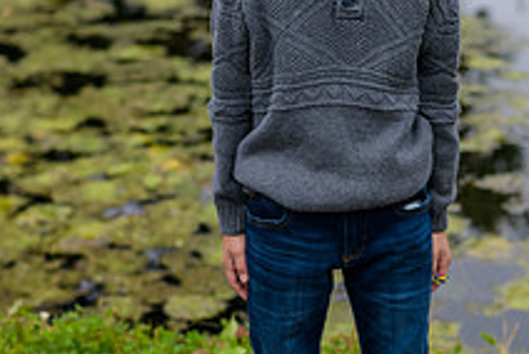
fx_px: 1560
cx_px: 347
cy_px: 135
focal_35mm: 106
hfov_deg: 19.2
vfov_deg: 13.0
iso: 200
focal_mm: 50
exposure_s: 1/400
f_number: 3.2
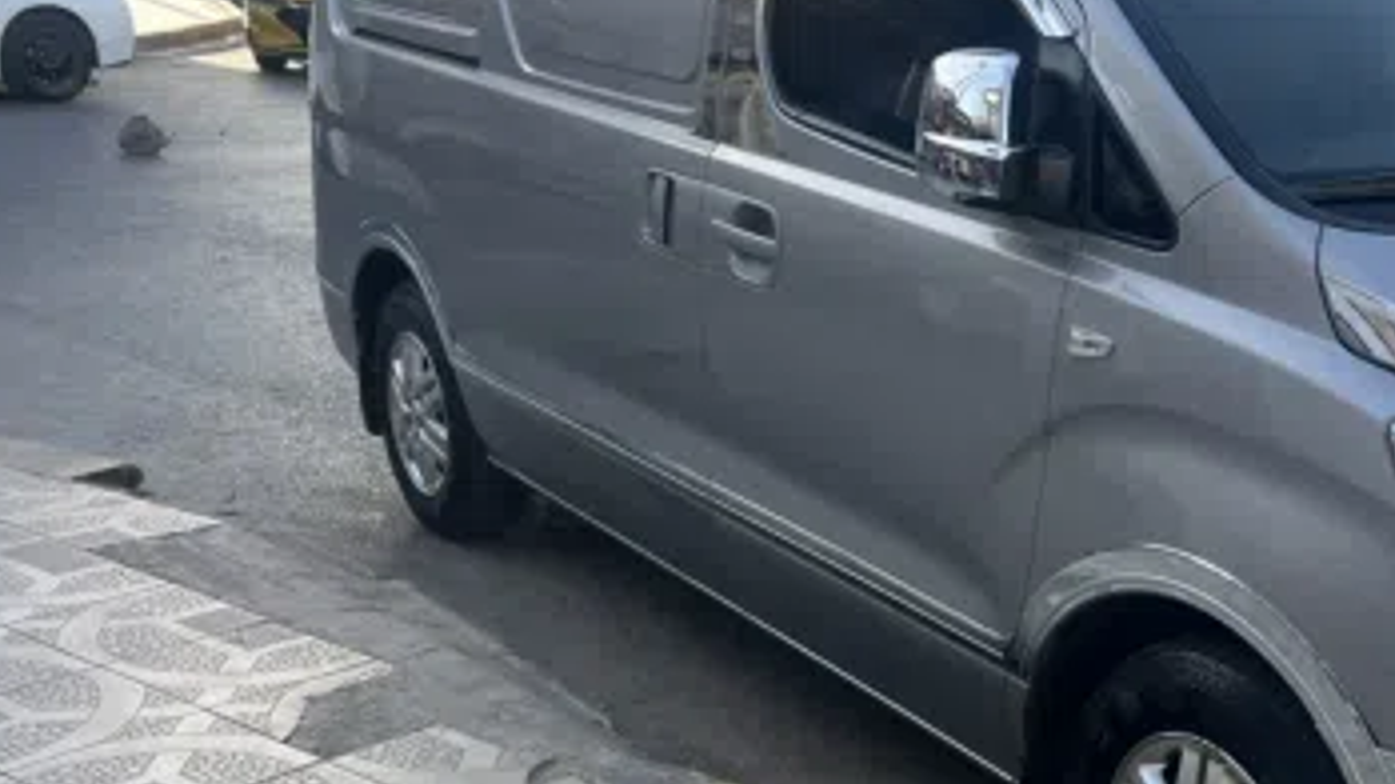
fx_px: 1923
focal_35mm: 52
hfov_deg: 38.5
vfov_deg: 22.8
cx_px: 1095
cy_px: 596
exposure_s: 1/780
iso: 50
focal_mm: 5.7
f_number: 1.5
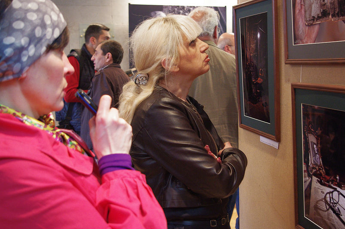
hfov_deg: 41.9
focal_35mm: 47
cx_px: 186
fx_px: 450
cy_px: 104
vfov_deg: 28.5
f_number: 4
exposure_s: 1/25
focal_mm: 28
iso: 1600
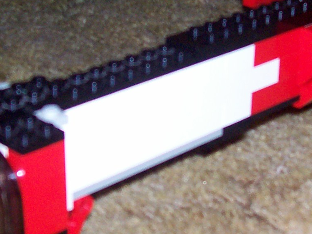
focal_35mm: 103
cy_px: 126
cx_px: 199
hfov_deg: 19.0
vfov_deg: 14.4
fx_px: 928
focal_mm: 5.6
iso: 140
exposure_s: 1/112
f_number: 2.7
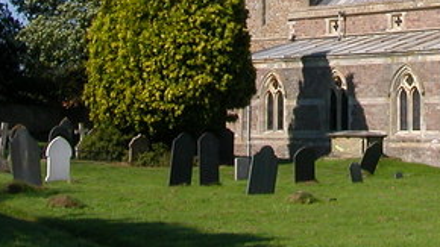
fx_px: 1038
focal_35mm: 89
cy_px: -56
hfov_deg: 23.1
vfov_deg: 13.2
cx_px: 426
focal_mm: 5.6
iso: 100
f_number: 4.5
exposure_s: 1/680
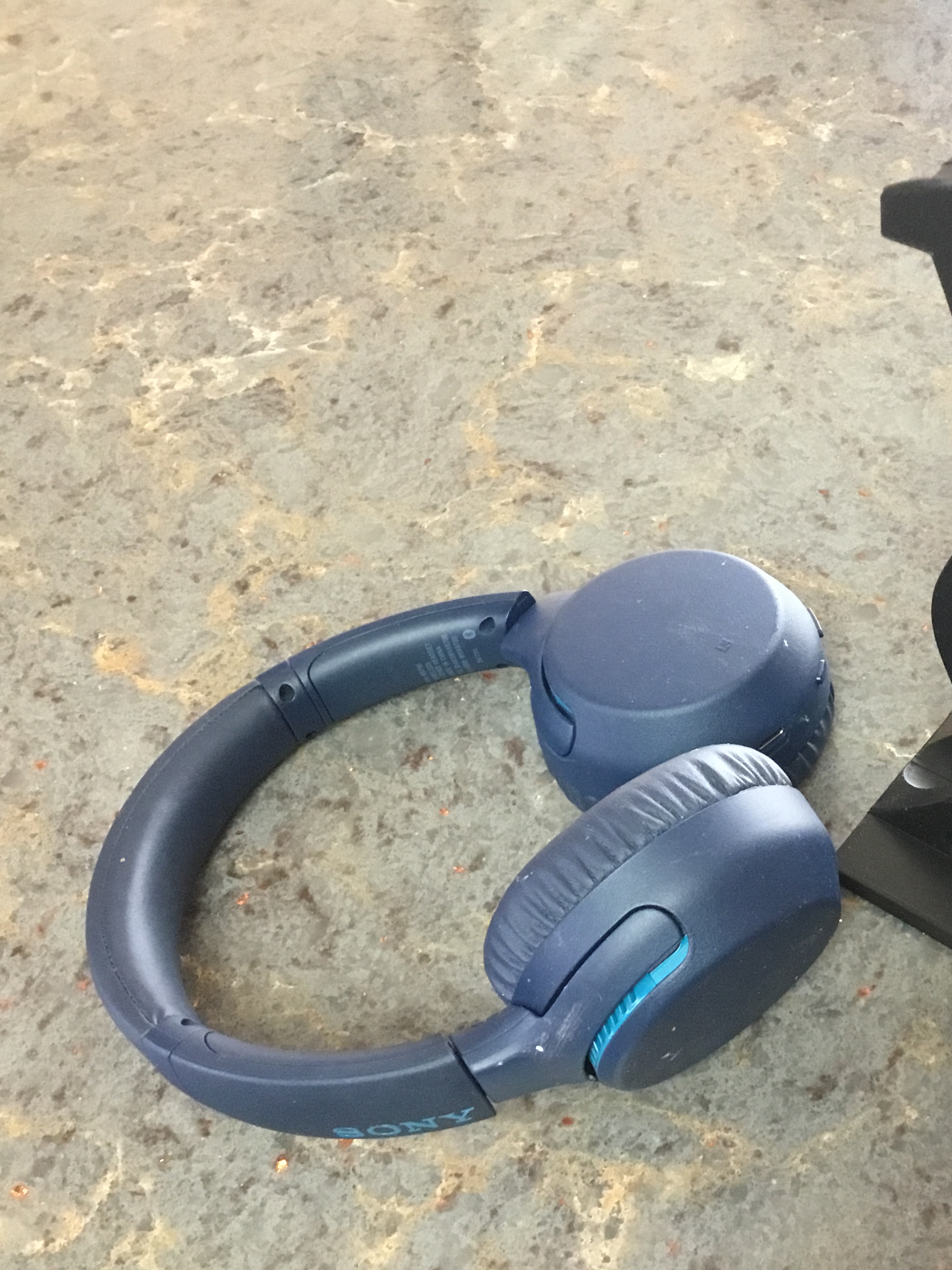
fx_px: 1540
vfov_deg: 44.8
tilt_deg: -47.9
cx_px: 787
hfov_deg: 33.2
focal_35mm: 42
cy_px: 645
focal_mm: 3.3
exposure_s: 1/24
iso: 250
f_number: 2.4
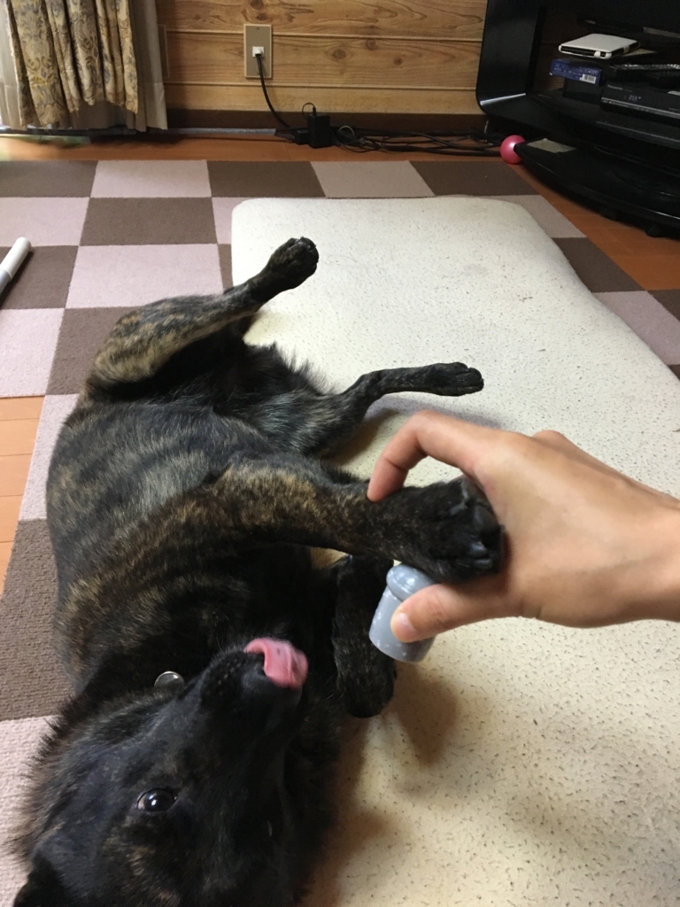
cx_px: 340
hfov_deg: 48.2
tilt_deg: -37.3
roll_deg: -4.1
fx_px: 760
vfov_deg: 61.7
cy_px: 454
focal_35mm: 29
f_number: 2.2
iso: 160
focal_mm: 4.15
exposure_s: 1/30
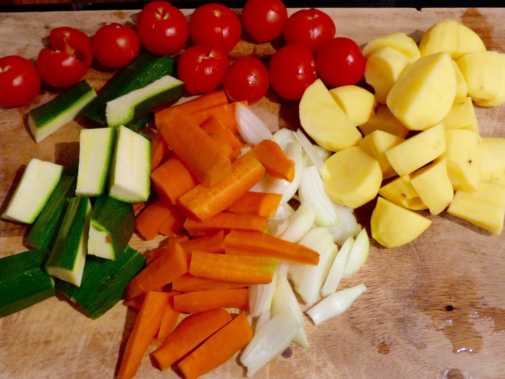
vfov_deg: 33.6
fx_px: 627
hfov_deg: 43.9
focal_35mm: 43
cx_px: 255
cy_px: 191
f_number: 3.1
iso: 400
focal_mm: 7.3
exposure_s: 1/13
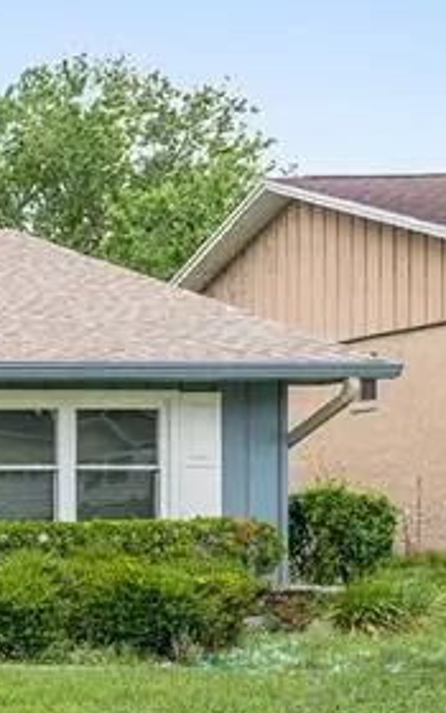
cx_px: -772
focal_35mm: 67
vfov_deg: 30.2
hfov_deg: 12.4
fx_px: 1303
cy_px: 514
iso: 800
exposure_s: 1/320
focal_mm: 18
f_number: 8
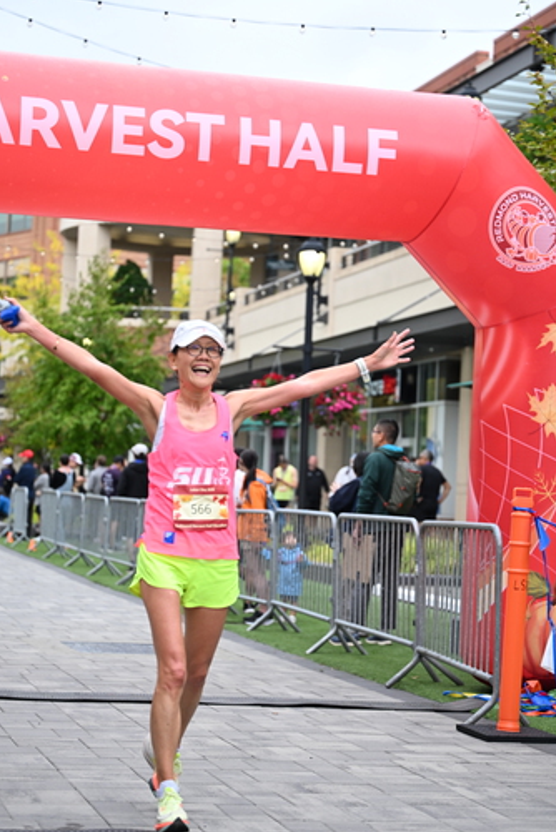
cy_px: 423
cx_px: 276
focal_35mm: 77
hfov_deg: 17.7
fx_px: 1781
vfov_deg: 26.3
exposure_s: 1/2000
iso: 640
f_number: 2.8
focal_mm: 70
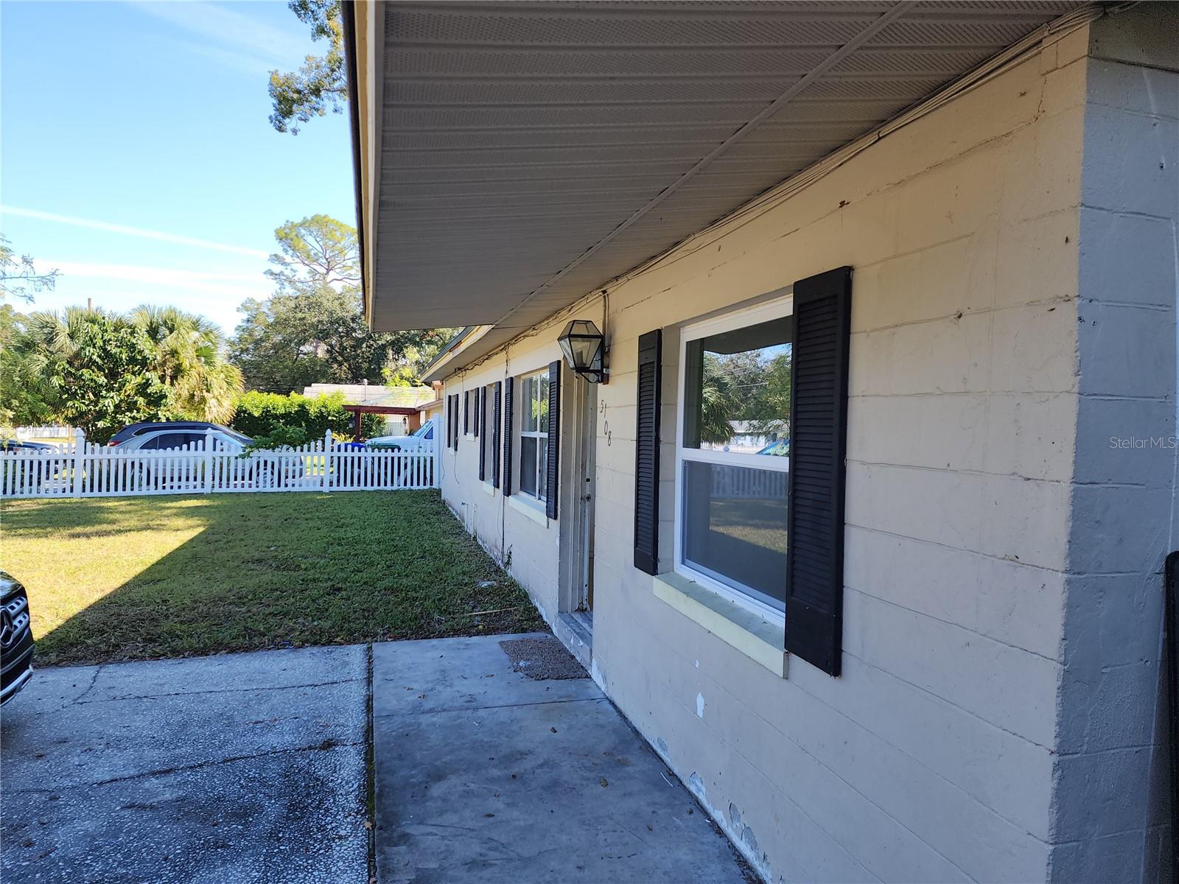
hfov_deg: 73.9
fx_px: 783
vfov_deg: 58.9
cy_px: 442
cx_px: 590
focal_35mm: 23
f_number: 1.8
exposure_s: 1/215
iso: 12
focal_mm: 6.4
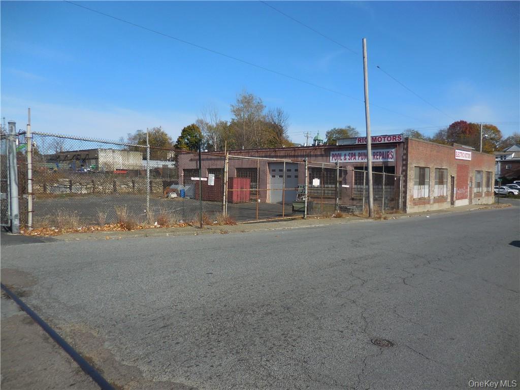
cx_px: 260
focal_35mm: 25
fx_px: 376
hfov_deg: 69.4
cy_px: 195
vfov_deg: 54.9
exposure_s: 1/640
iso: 125
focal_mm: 4.5
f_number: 6.6
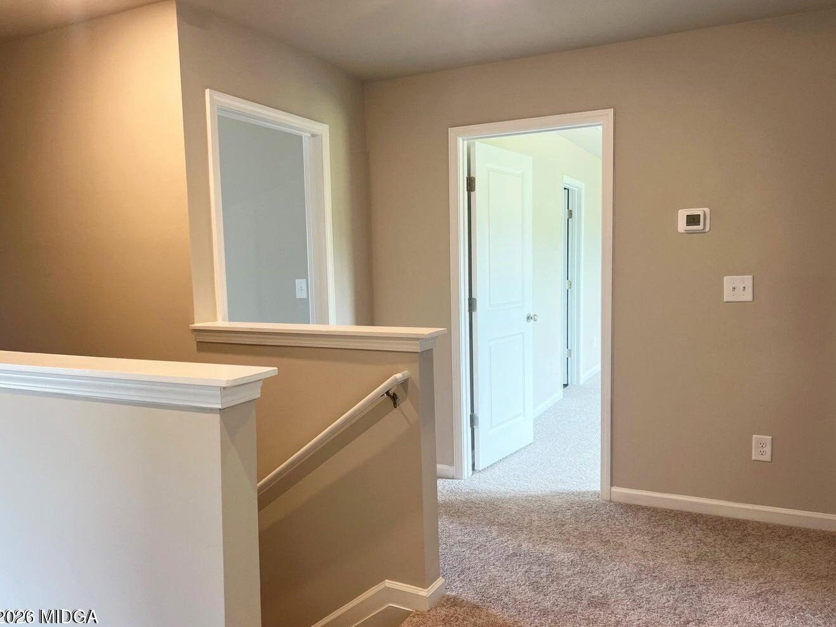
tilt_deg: -5.6
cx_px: 413
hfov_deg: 65.3
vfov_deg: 51.3
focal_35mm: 27
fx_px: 652
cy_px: 320
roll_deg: -1.3
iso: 64
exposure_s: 1/60
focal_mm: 5.7
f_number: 1.5
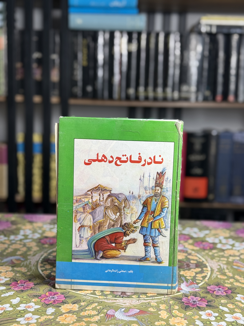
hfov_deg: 30.3
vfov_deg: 39.7
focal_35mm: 48
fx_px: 451
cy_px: 163
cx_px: 122
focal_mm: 6.76
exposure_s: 1/100
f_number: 1.78
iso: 80
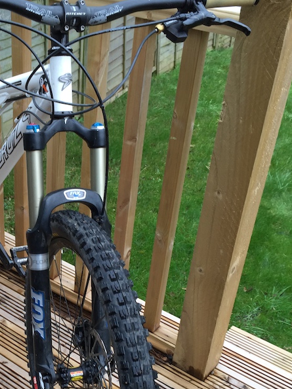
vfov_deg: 37.8
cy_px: 259
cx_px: 42
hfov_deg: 28.2
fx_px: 563
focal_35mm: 50
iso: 32
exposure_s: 1/50
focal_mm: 4.15
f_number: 2.2
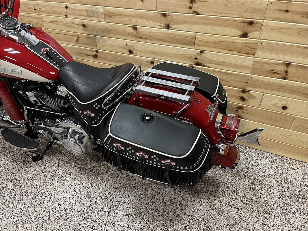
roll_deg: -1.8
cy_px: 116
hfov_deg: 67.3
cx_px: 154
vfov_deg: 53.1
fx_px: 231
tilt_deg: -28.3
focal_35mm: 26
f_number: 1.6
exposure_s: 1/60
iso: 125
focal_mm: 5.1
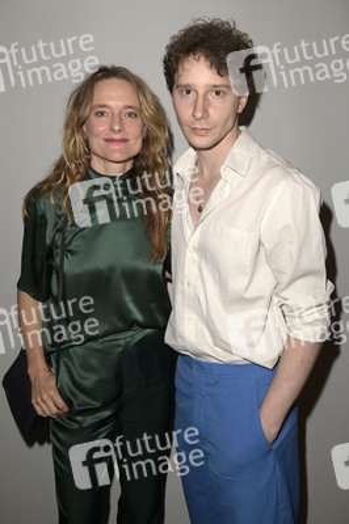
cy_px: 262
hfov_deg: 41.0
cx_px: 174
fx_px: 466
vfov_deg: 58.8
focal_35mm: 32
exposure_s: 1/100
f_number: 5.6
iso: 640
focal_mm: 32
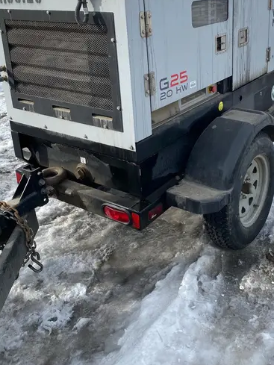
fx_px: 411
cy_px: 109
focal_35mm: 39
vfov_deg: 46.7
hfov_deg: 36.4
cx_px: 187
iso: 32
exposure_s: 1/1927
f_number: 1.8
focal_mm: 4.25
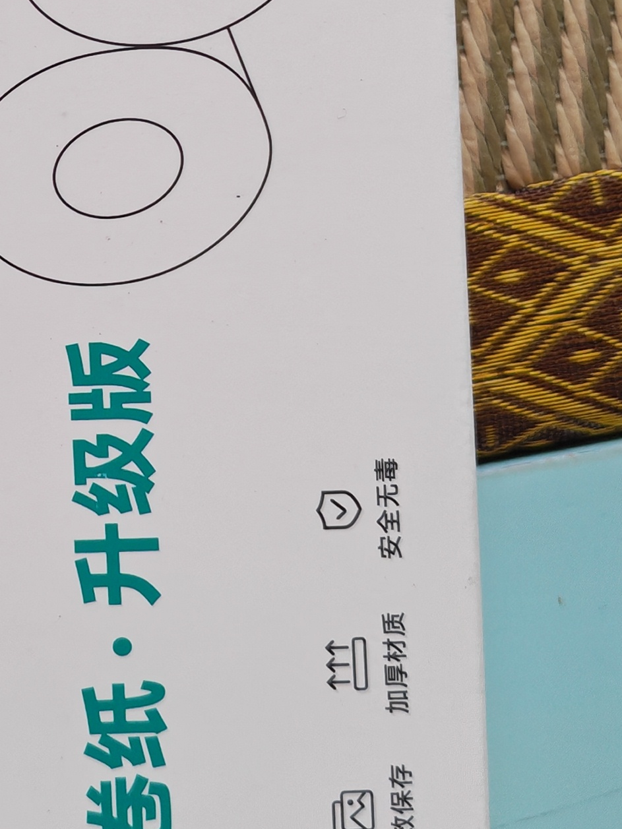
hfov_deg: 16.1
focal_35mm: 88
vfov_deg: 21.5
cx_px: -127
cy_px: 22
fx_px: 2108
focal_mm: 6.12
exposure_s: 1/100
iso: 800
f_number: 1.9
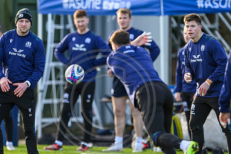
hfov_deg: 3.0
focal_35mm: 681
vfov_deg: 2.0
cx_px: 95
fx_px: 4371
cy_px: 94
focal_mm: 400
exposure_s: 1/1250
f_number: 3.2
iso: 640
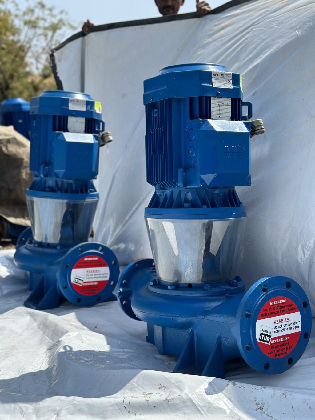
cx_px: 158
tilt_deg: -7.2
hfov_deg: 30.3
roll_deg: +0.8
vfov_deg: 39.7
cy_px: 210
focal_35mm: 48
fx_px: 582
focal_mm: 6.86
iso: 100
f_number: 1.78
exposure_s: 1/4184
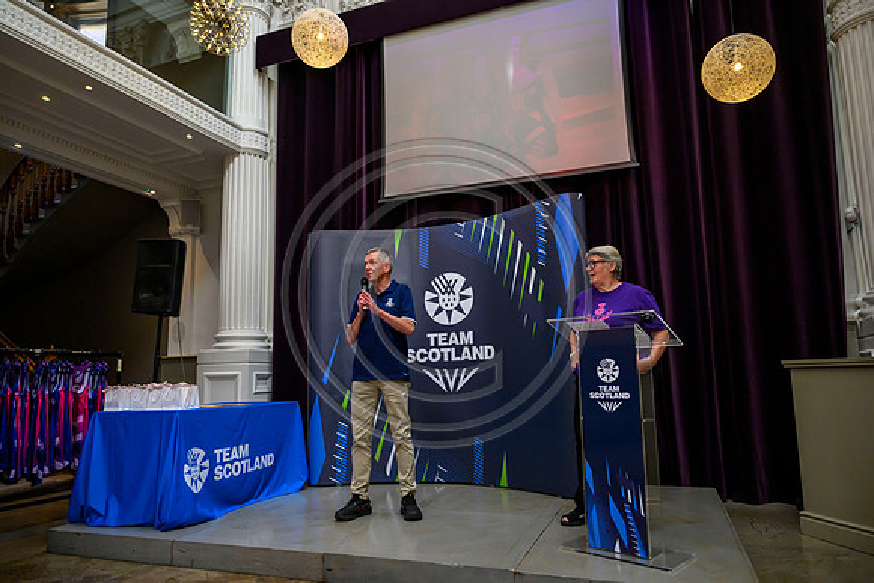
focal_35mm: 24
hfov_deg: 73.7
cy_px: 292
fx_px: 583
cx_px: 437
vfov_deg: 53.2
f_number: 2.8
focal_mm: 24
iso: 2500
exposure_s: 1/500
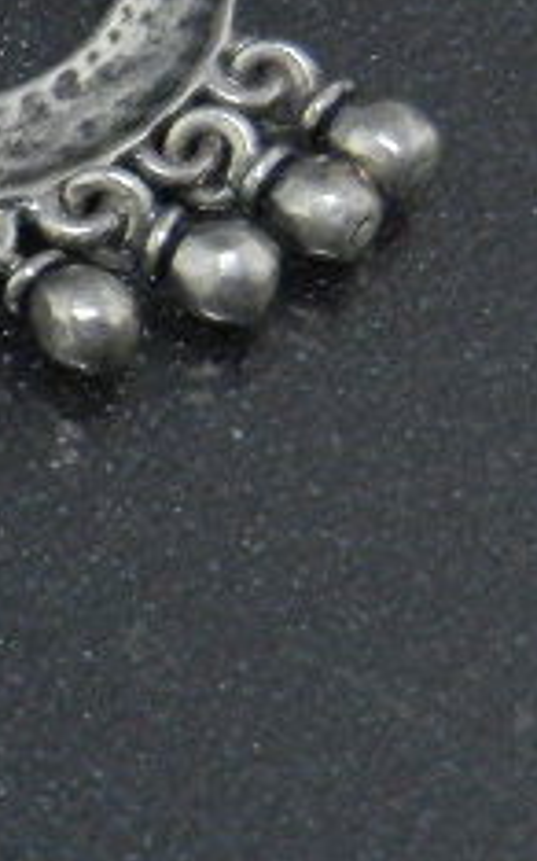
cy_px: 247
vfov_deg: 12.2
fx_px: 4009
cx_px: -629
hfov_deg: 7.3
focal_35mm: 171
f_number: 8
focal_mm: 10.6
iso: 800
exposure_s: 1/30
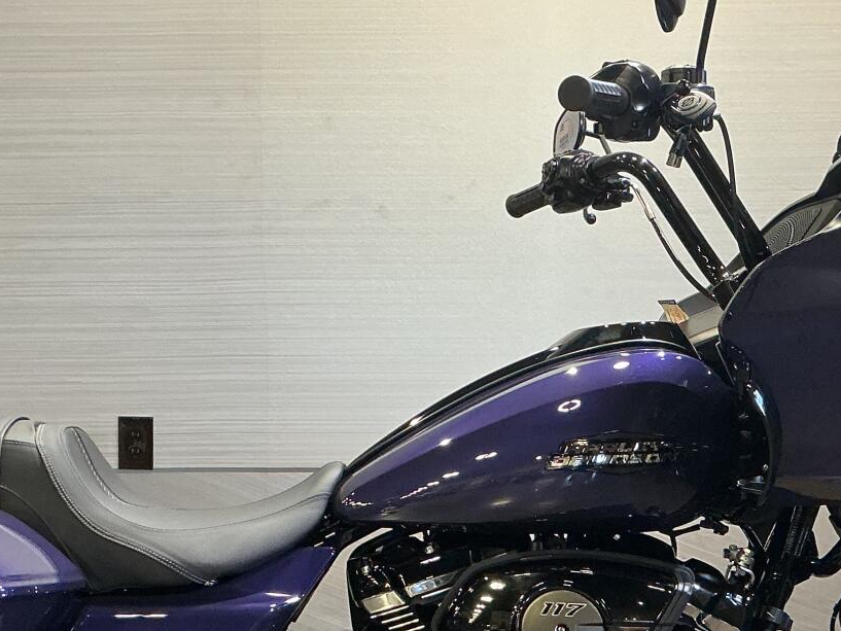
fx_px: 1725
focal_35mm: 71
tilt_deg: -11.1
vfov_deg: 20.7
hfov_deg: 27.4
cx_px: 409
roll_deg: -0.4
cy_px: 376
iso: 100
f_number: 1.8
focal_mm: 3
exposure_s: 1/60
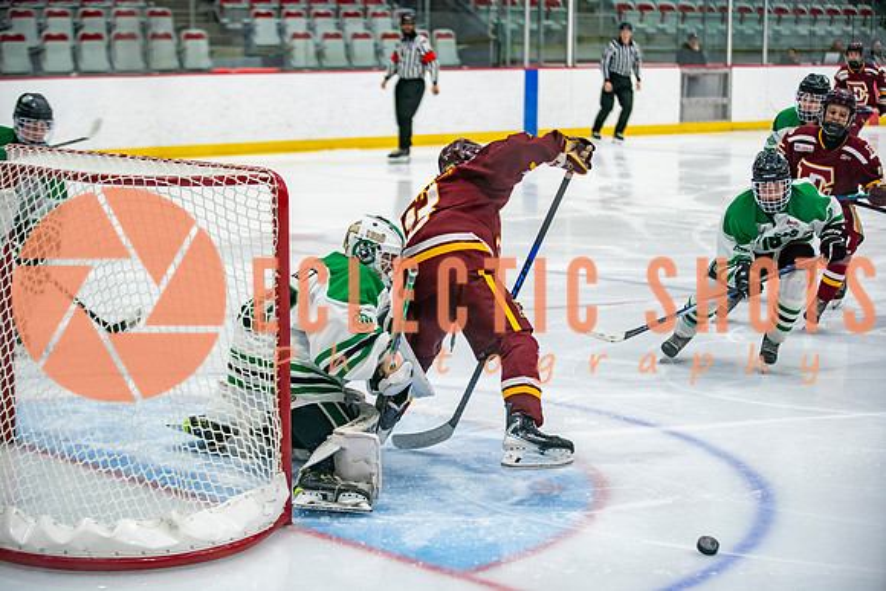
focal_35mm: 85
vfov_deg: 16.1
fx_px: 2092
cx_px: 443
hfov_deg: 23.9
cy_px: 296
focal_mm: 85
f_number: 2.8
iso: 1000
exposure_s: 1/640
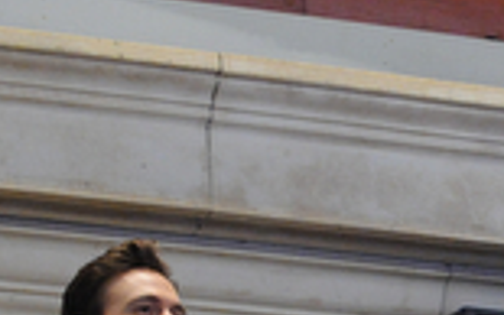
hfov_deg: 7.5
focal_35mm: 276
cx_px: 780
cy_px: 586
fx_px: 3792
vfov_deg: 4.7
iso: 6400
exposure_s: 1/160
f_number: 5.6
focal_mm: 70
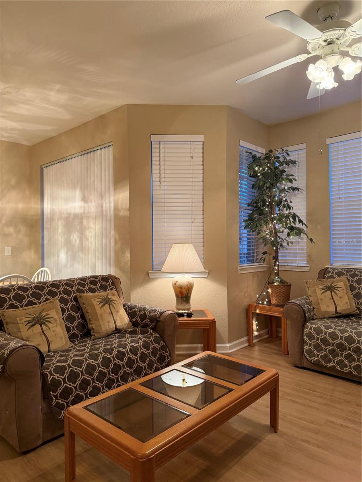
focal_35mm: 24
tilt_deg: +2.8
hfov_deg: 56.8
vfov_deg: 71.6
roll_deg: +1.0
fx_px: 335
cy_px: 241
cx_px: 181
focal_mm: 6.76
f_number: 1.78
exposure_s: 1/60
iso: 320
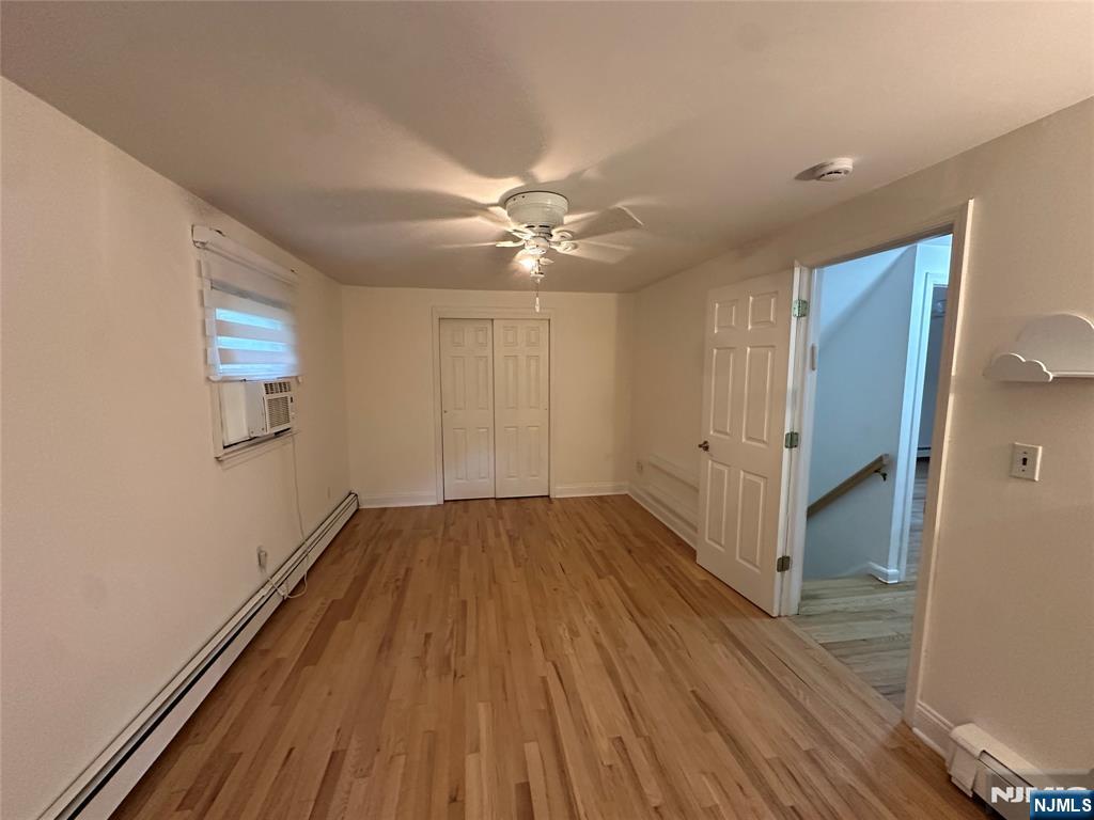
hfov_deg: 102.1
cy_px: 410
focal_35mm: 14
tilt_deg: -7.1
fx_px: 442
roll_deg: -0.3
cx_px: 547
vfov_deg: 85.7
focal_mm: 2.22
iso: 400
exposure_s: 1/60
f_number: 2.2
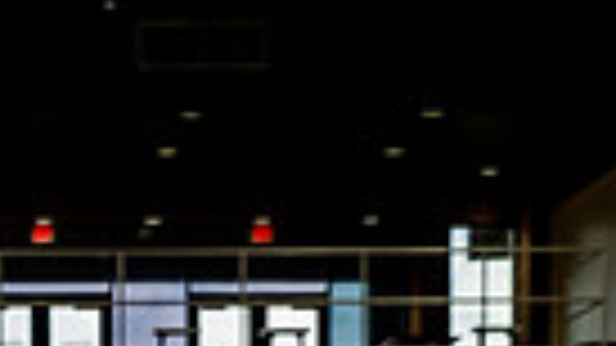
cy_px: 917
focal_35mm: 165
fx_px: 2695
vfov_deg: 6.8
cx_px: -13
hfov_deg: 12.9
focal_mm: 48
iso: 800
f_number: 7.1
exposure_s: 1/200
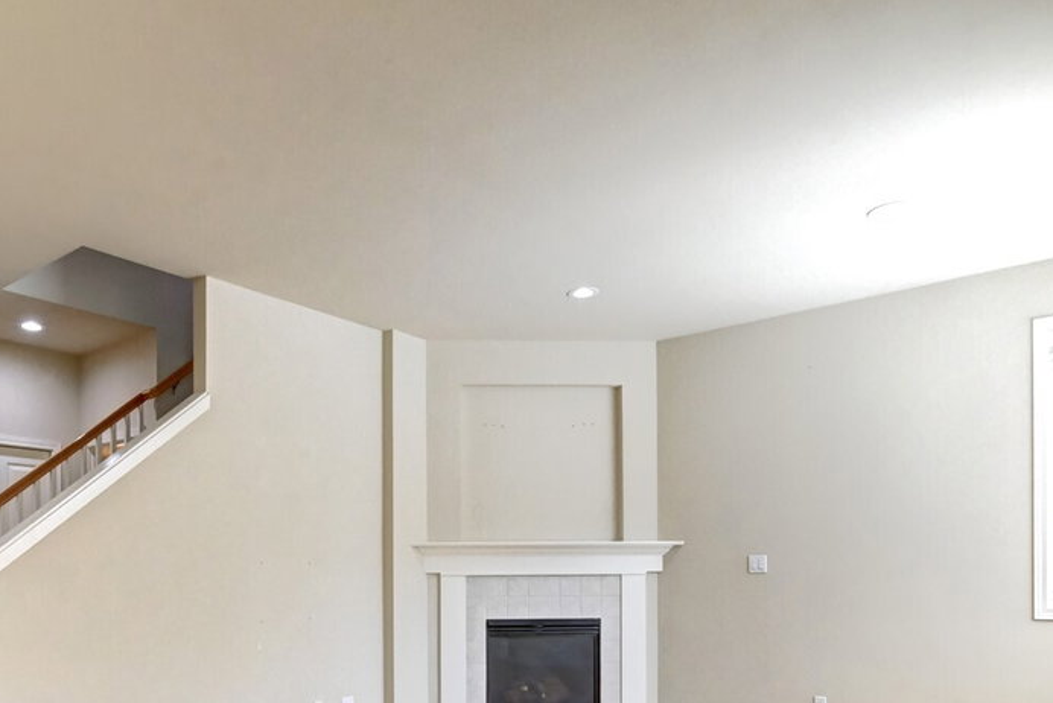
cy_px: 583
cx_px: 402
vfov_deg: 46.4
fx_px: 761
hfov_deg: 68.4
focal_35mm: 26
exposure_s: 1/13
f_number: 11
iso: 3200
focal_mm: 10
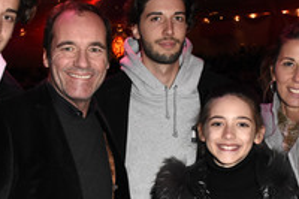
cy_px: 172
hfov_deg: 32.5
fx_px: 506
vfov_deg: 21.8
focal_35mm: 61
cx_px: 89
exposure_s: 1/125
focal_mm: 18
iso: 2500
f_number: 6.3
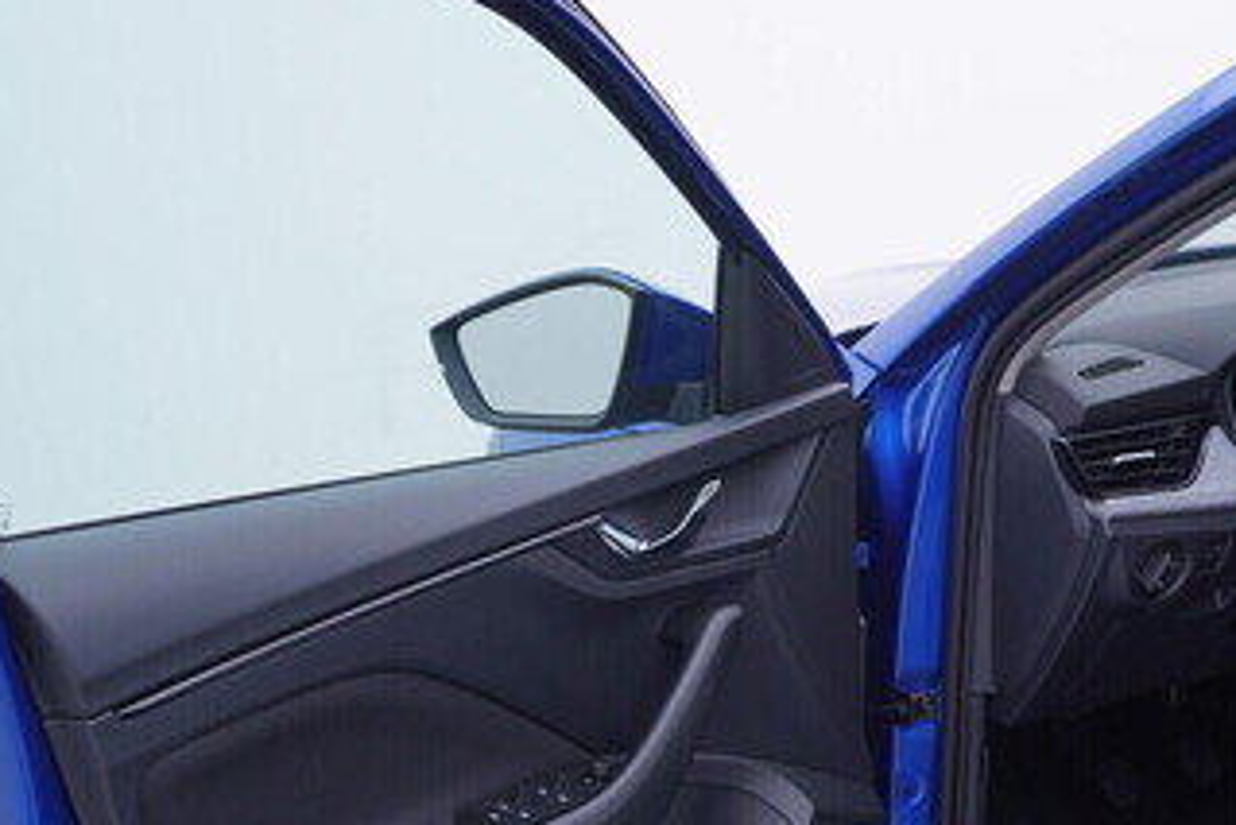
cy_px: 544
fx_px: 2130
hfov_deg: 31.8
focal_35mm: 62
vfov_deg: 21.9
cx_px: 926
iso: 125
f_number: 3.2
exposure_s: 1/60
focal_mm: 24
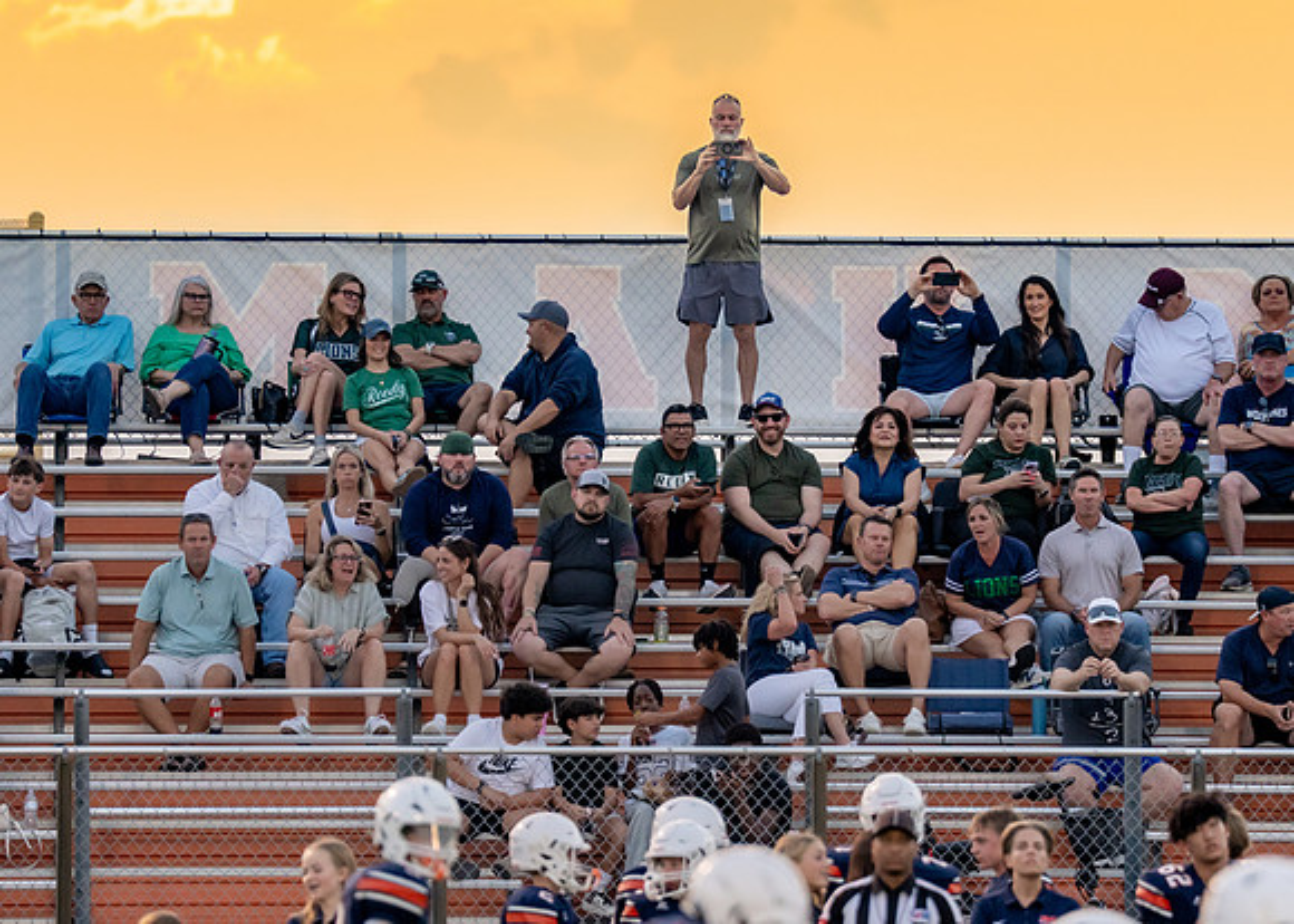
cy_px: 355
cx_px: 681
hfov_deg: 5.1
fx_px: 14533
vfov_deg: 3.6
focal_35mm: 396
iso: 1000
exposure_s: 1/1000
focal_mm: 200
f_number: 2.8
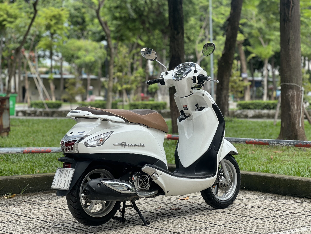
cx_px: 156
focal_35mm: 77
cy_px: 117
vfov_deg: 19.1
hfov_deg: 25.3
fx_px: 692
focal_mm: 9
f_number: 2.8
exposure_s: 1/233
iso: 25
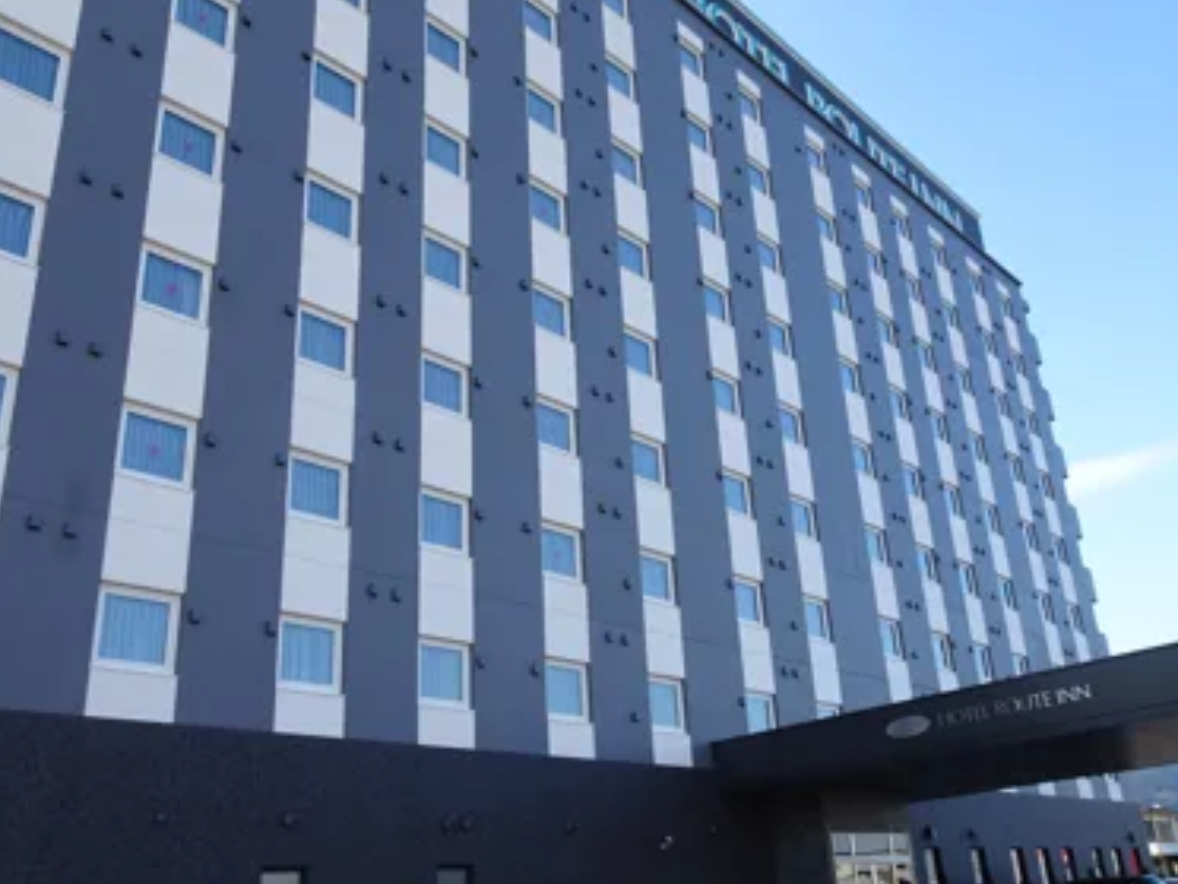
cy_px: 507
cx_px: 656
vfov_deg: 45.3
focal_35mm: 31
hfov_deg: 58.2
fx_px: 1055
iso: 80
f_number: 3.5
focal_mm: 4.1
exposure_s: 1/320
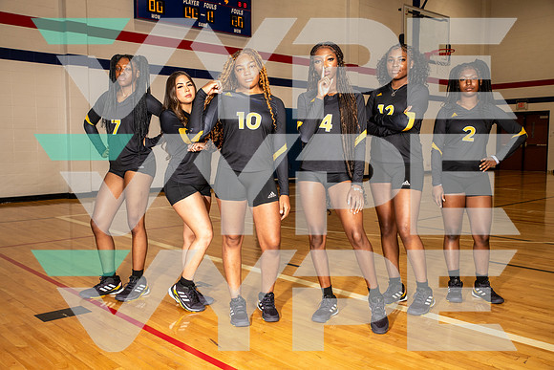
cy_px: 185
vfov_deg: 37.9
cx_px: 277
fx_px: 539
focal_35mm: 35
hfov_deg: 54.4
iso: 320
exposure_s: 1/250
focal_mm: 35
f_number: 7.1
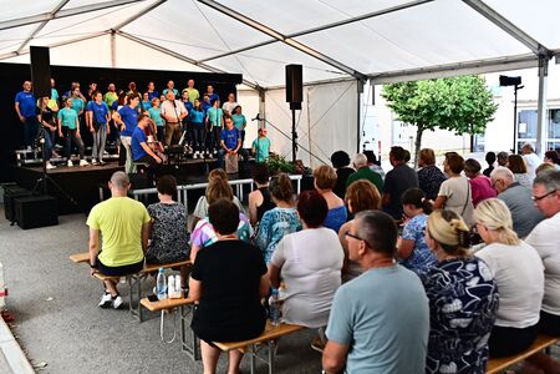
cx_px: 280
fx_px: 544
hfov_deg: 54.4
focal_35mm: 35
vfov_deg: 37.9
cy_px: 187
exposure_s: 1/400
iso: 2000
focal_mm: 35
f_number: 3.5
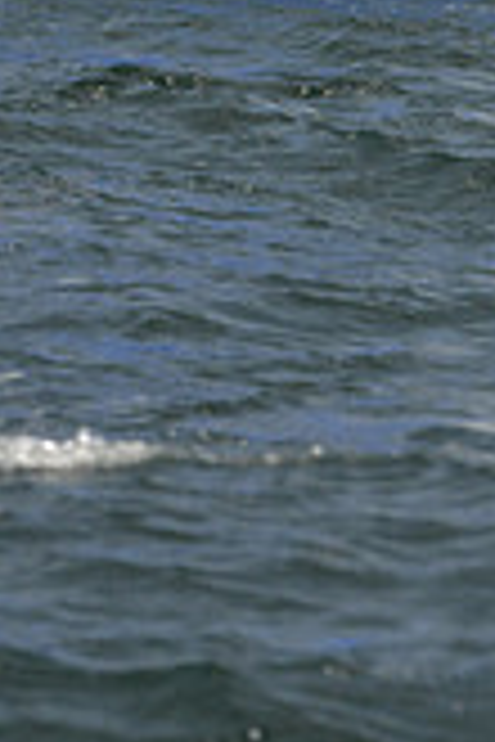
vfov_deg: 4.8
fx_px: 8827
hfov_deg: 3.2
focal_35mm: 428
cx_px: 326
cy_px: -504
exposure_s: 1/800
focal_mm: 122
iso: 400
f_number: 8
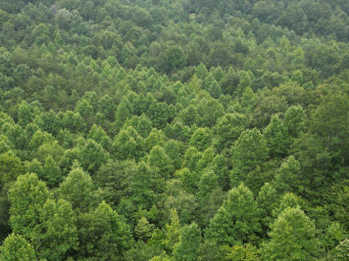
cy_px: 174
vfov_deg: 31.9
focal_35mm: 45
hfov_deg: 42.1
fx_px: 454
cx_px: 166
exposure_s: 1/1600
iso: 200
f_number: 1.7
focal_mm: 6.72
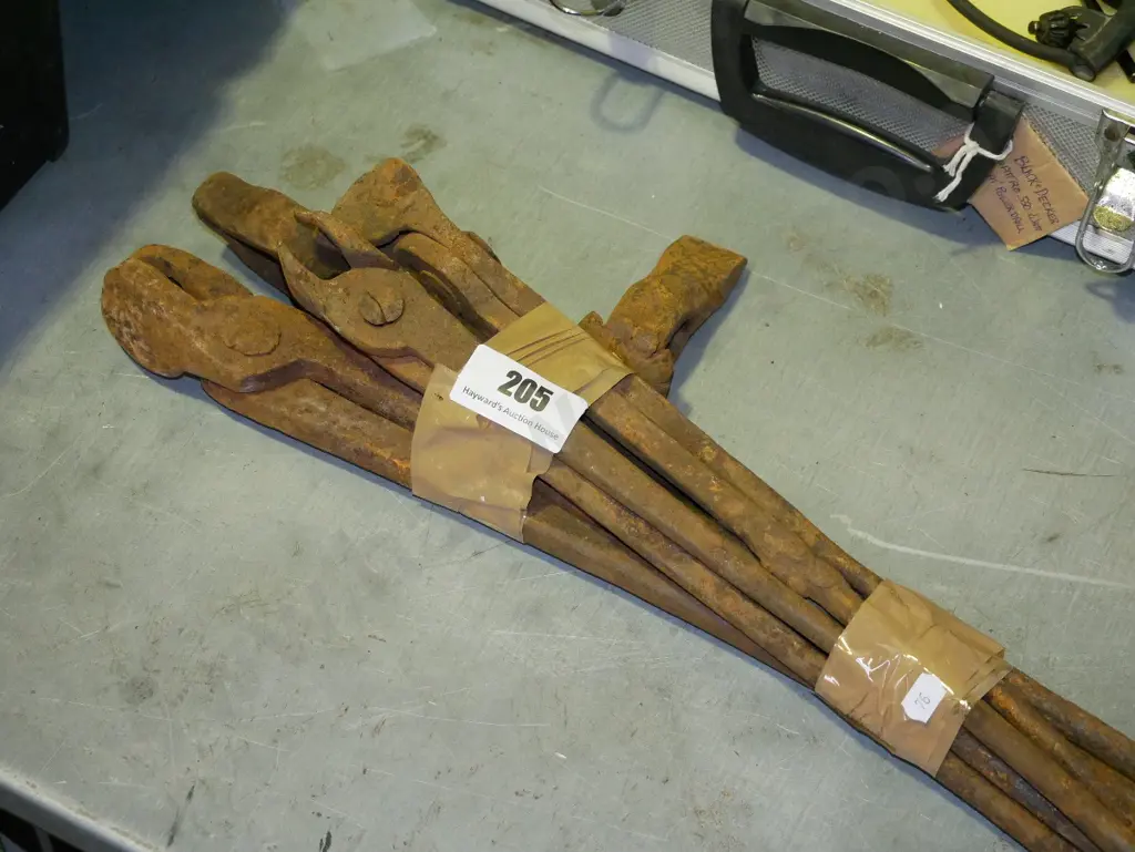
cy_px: 426
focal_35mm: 70
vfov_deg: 21.0
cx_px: 568
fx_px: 2296
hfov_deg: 27.8
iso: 3200
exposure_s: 1/160
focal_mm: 35
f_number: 5.6
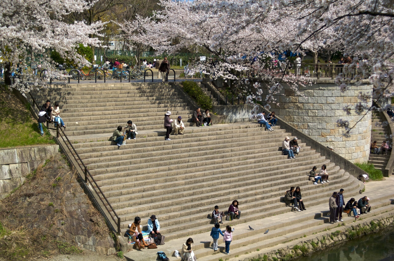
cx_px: 197
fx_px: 622
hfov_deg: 35.1
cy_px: 130
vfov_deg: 23.6
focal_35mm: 57
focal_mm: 38
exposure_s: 1/4000
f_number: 4
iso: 400
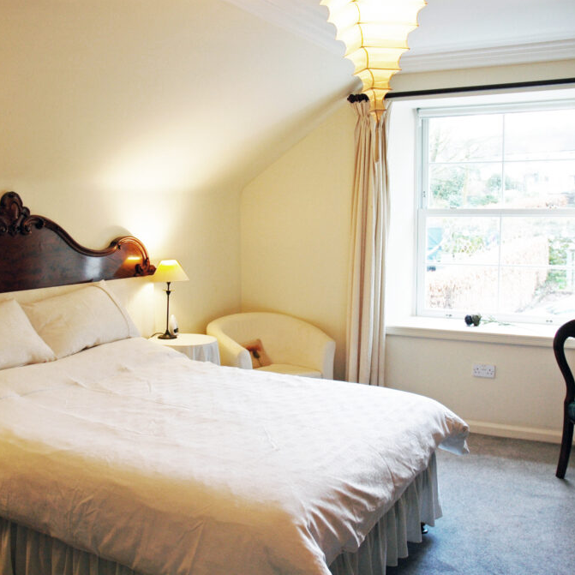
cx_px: 237
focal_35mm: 35
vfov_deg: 47.2
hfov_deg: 47.0
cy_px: 291
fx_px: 658
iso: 200
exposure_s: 1/40
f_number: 3.5
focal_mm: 18
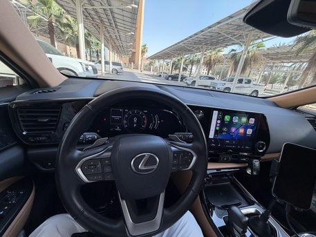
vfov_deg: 85.7
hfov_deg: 102.0
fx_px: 128
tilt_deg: -20.2
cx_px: 158
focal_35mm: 14
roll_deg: -6.8
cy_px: 118
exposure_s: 1/100
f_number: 2.2
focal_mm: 2.22
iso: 64
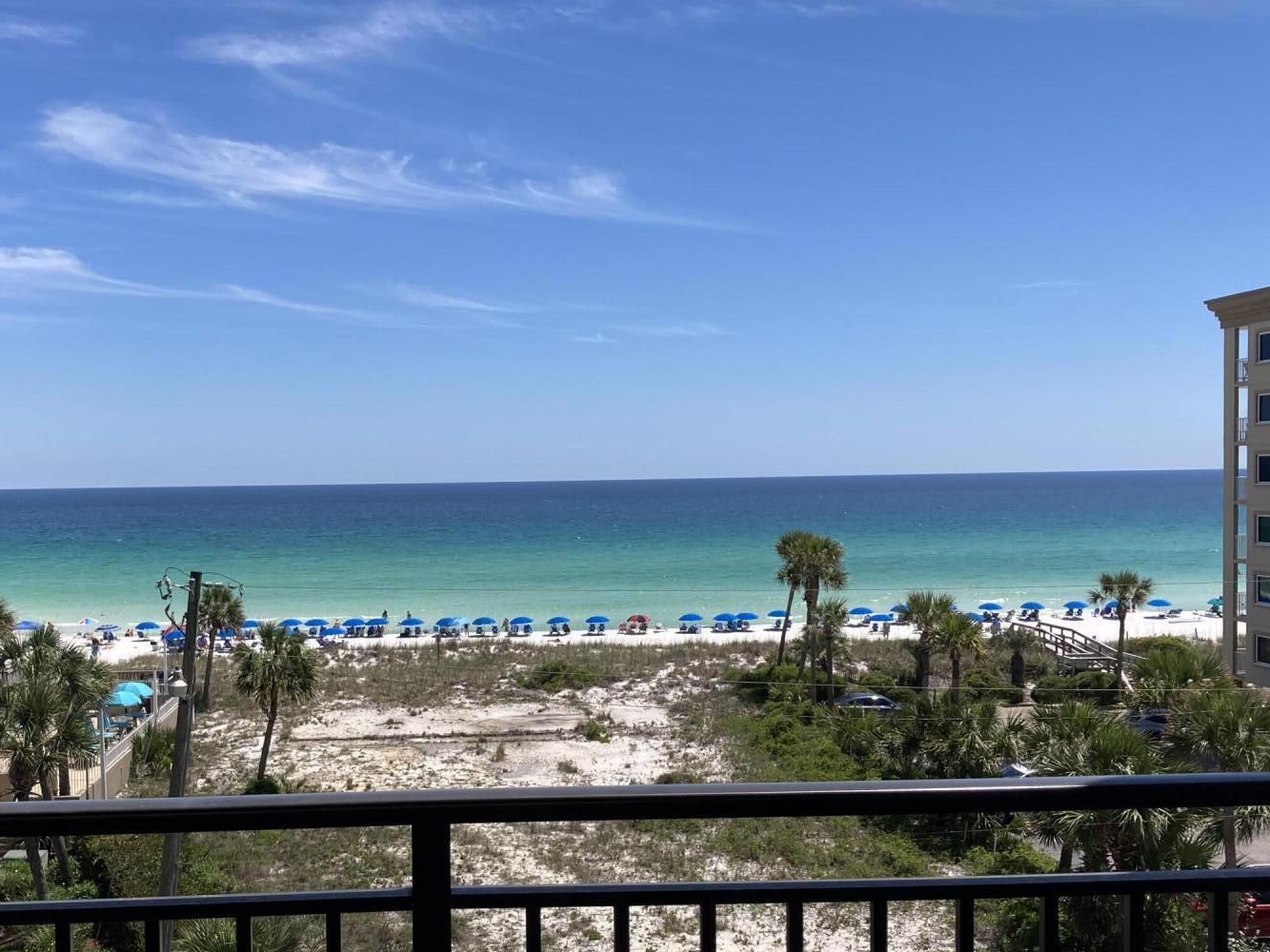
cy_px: 554
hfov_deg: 44.5
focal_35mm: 42
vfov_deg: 34.3
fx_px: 1541
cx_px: 497
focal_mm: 3.99
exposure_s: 1/2703
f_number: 1.8
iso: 25
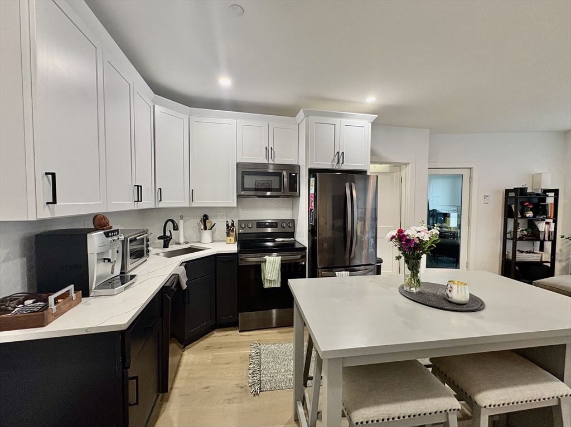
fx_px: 231
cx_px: 286
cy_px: 214
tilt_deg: -3.2
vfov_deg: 85.6
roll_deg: -0.4
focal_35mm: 14
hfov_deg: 102.1
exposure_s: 1/60
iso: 160
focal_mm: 2.22
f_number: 2.2
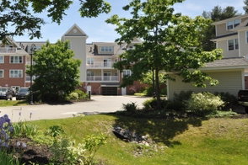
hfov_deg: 55.3
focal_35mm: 32
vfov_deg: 41.3
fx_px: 219
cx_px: 53
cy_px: 73
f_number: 11
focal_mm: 13
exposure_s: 1/125
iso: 200
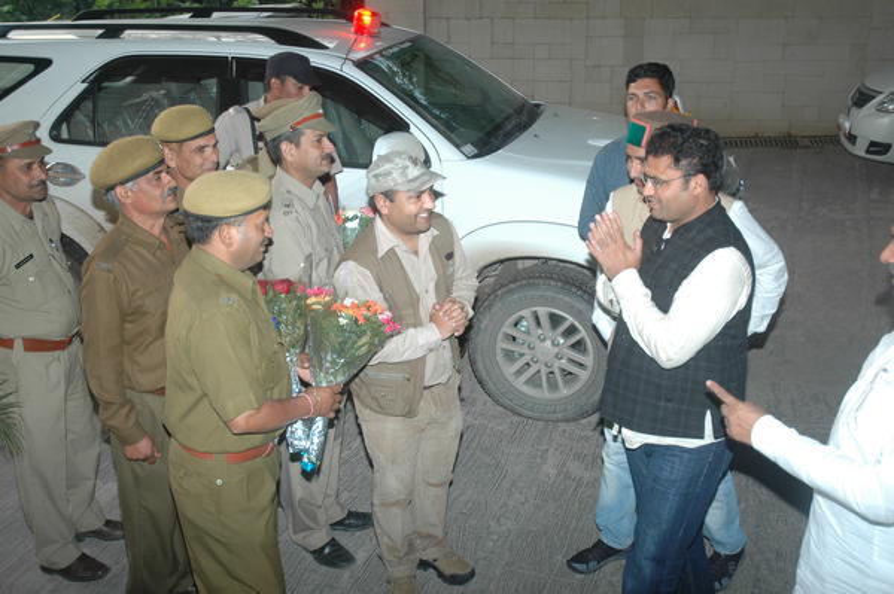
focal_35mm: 40
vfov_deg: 33.0
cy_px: 297
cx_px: 447
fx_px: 1005
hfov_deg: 48.0
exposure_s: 1/60
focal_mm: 27
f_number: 4.5
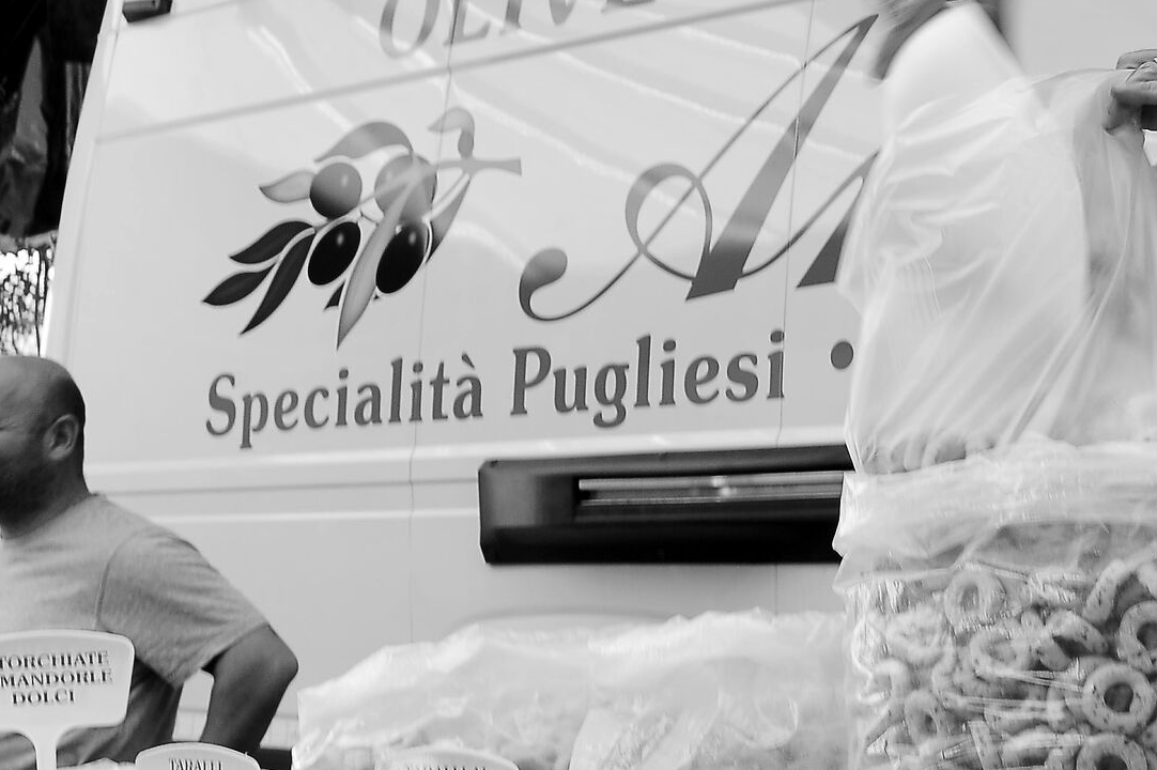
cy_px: 491
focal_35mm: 71
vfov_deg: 19.1
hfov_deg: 27.1
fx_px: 2280
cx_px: 1109
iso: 320
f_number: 11
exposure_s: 1/30
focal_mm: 32
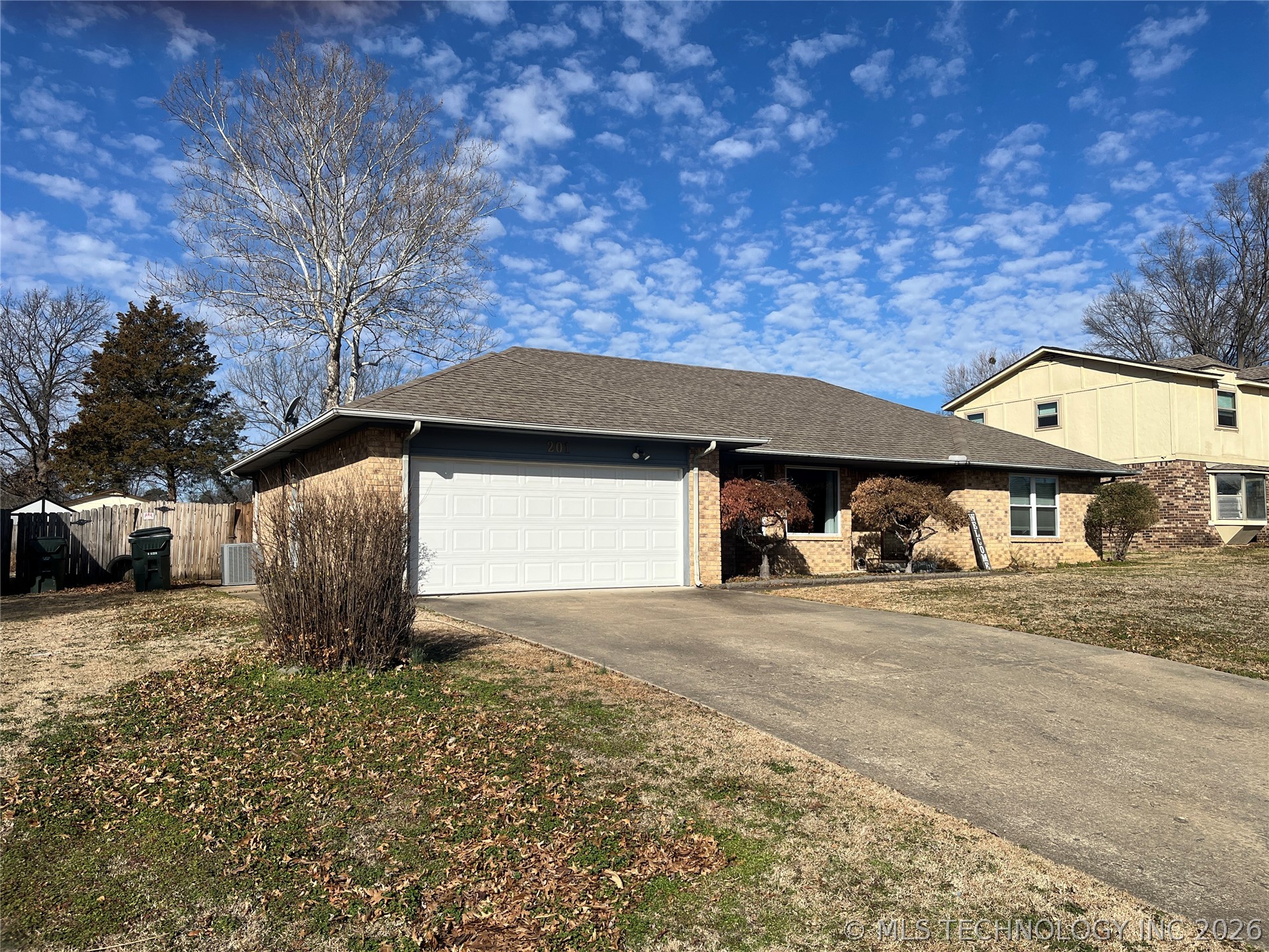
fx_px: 953
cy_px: 476
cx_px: 634
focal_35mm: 26
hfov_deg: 67.3
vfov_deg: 53.1
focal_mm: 5.1
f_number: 1.6
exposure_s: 1/5556
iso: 50
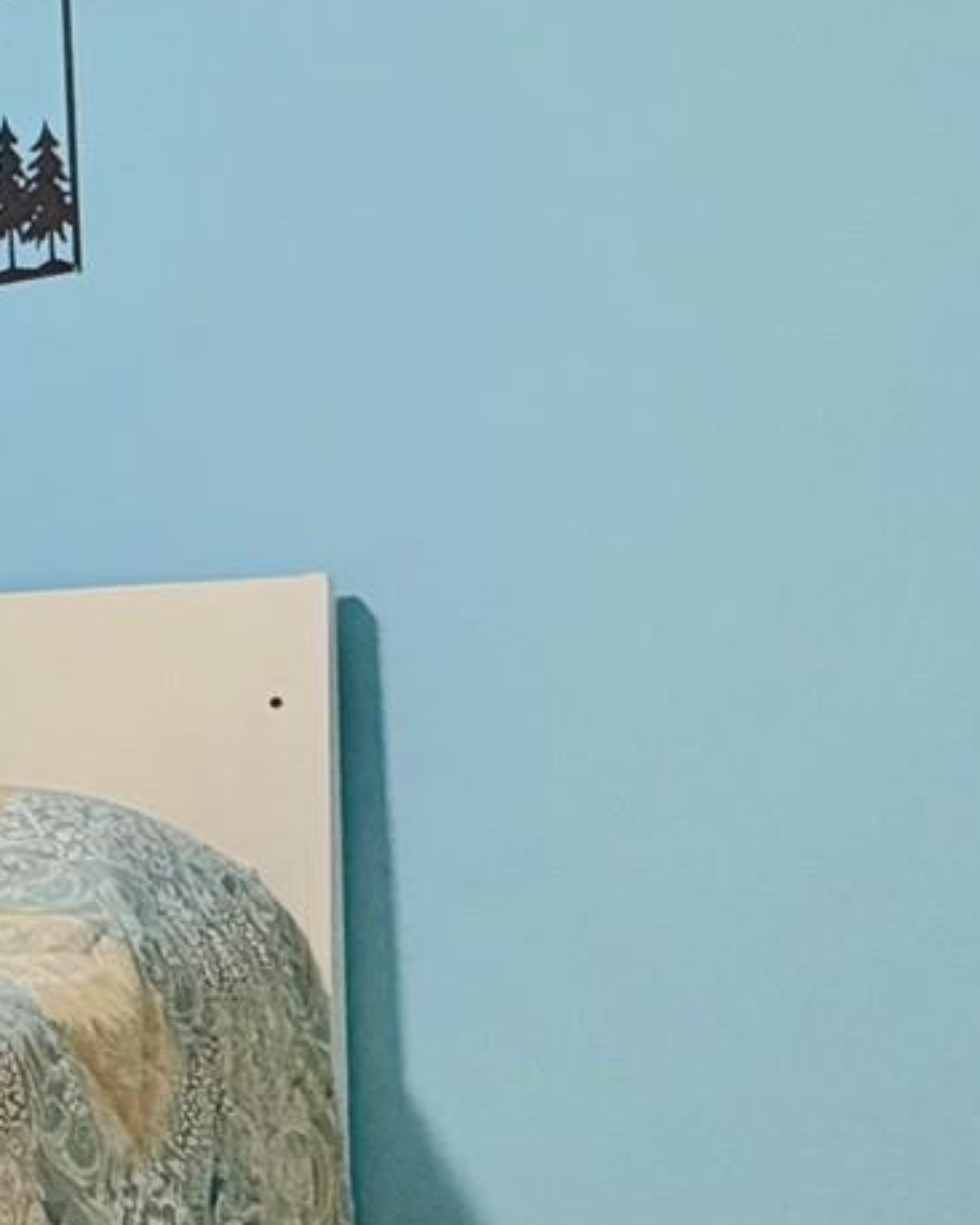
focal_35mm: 61
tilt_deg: -0.9
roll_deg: +1.8
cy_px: 753
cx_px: -951
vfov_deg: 30.9
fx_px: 2212
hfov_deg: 17.9
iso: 400
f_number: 2.2
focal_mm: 2.22
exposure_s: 1/60
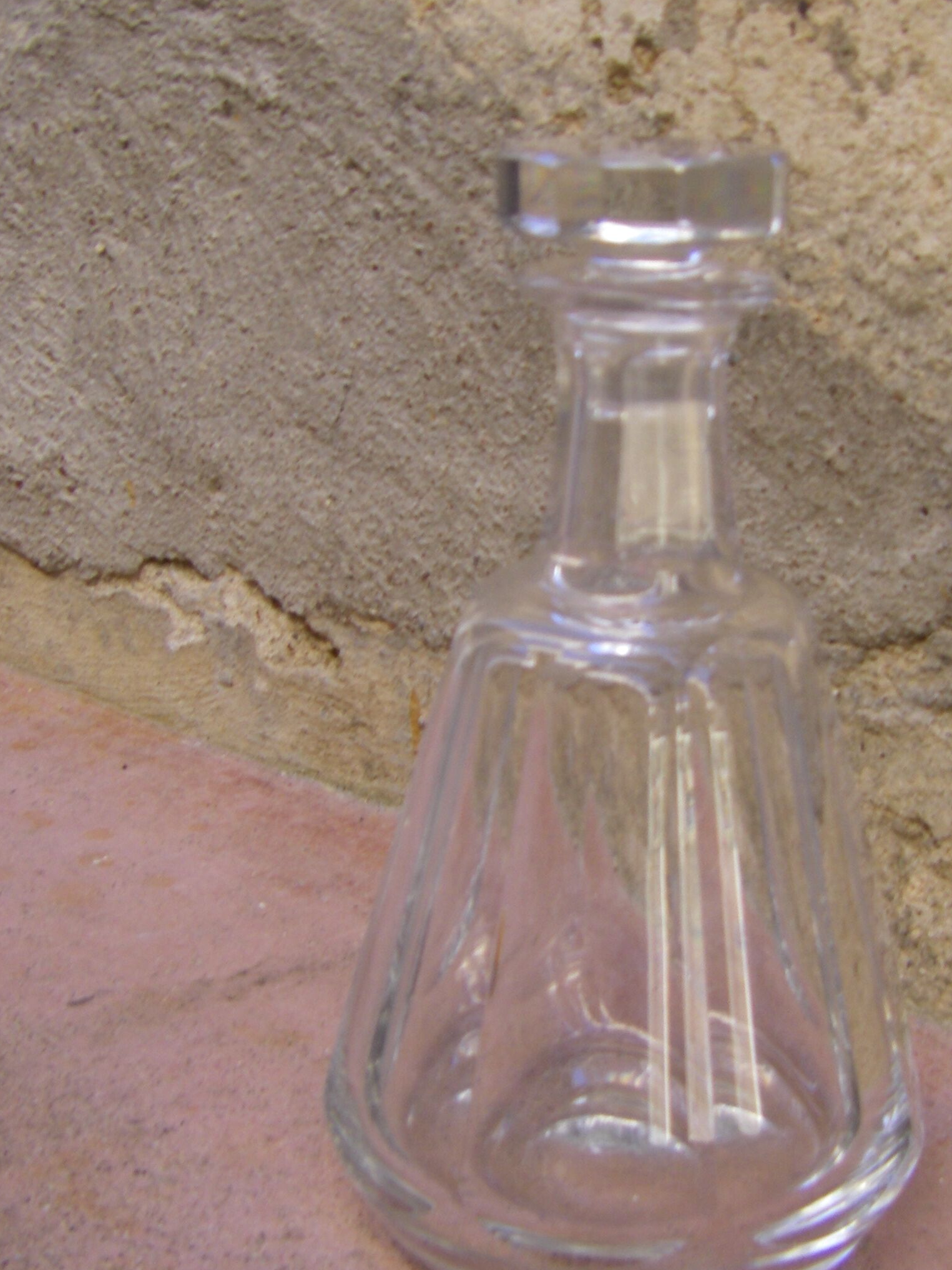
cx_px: 612
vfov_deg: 31.6
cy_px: 734
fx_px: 2237
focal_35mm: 61
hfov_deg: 23.9
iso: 64
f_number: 3.5
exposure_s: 1/50
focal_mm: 6.3
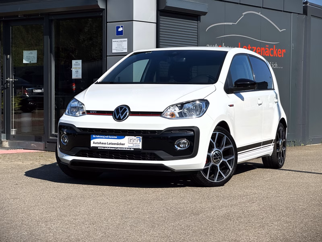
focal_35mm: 77
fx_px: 716
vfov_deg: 19.1
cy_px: 121
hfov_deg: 25.3
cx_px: 161
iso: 32
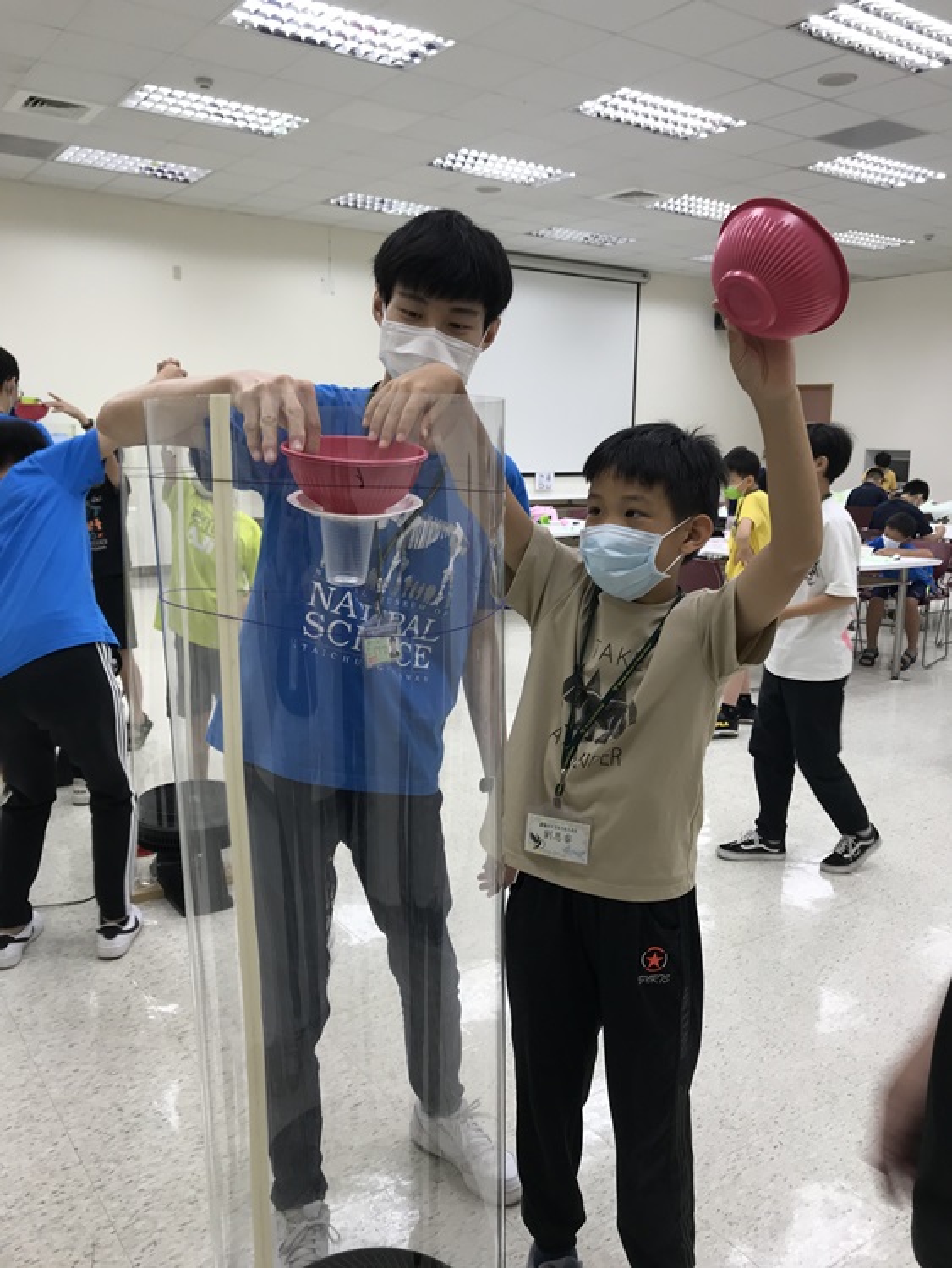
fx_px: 1026
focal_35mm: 28
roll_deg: -0.2
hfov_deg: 49.8
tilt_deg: -8.2
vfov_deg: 63.4
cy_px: 634
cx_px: 476
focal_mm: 3.99
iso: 25
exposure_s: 1/60
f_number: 1.8
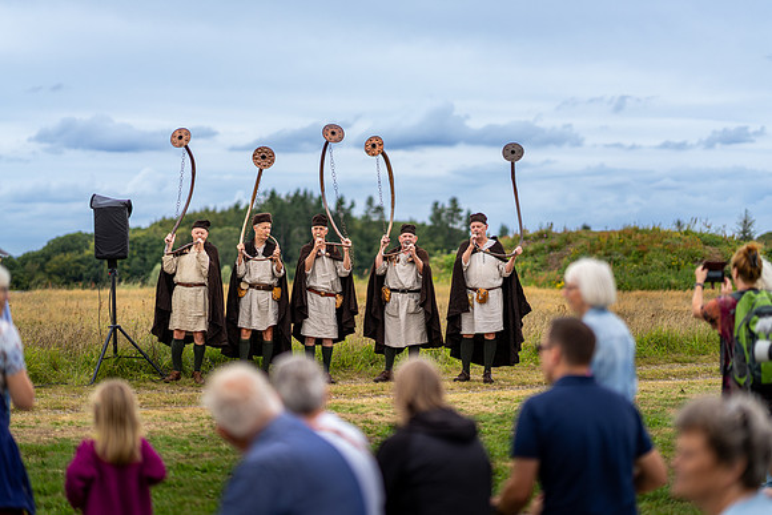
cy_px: 258
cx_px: 386
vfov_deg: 16.1
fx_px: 1823
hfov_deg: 23.9
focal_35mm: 85
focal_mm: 85
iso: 80
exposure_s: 1/3200
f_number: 1.4
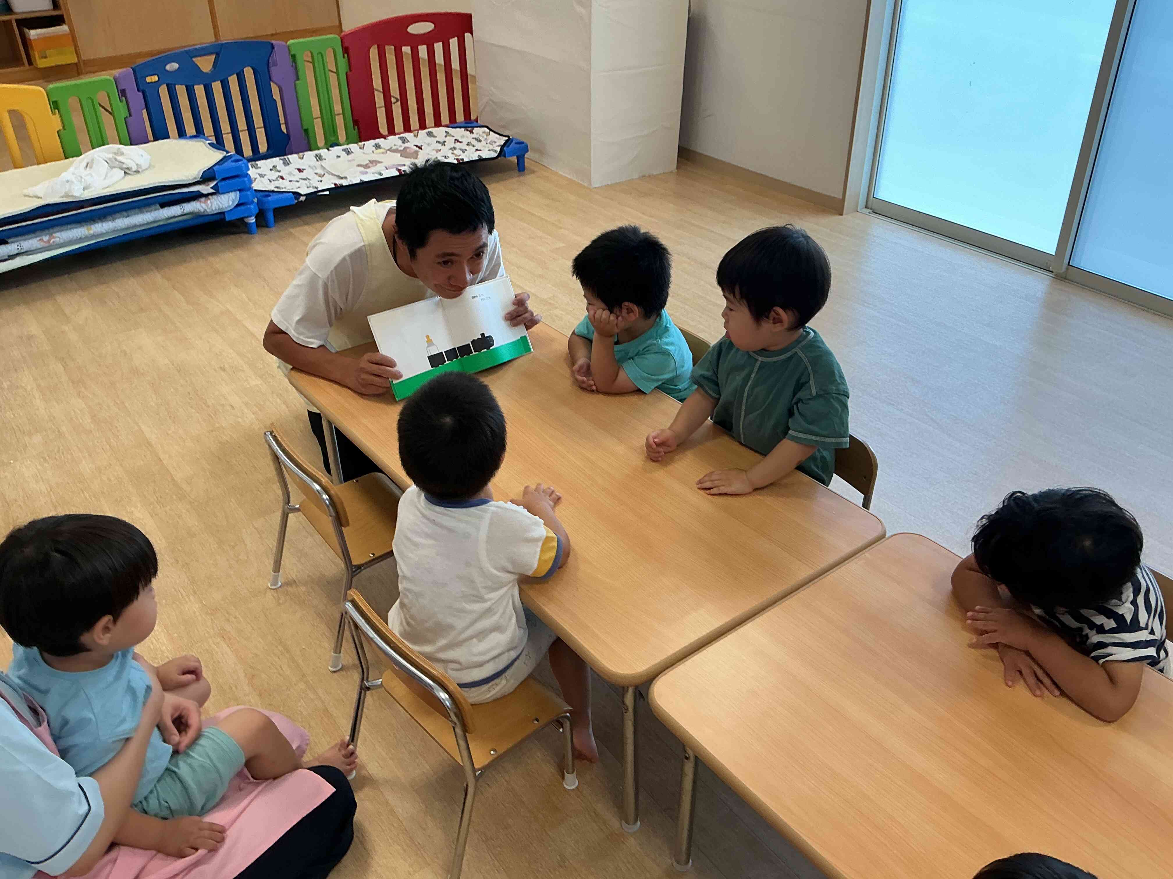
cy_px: 440
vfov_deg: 48.2
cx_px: 586
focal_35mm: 29
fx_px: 983
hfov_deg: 61.7
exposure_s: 1/120
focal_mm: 3
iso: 25
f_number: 1.8
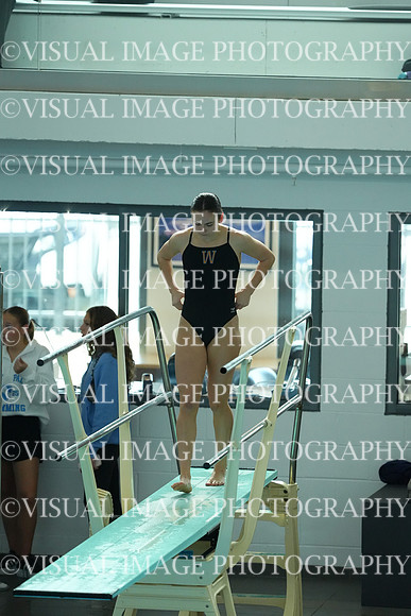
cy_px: 308
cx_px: 206
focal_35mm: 400
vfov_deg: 5.2
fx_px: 6845
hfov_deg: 3.4
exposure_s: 1/4000
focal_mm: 400
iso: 8000
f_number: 4
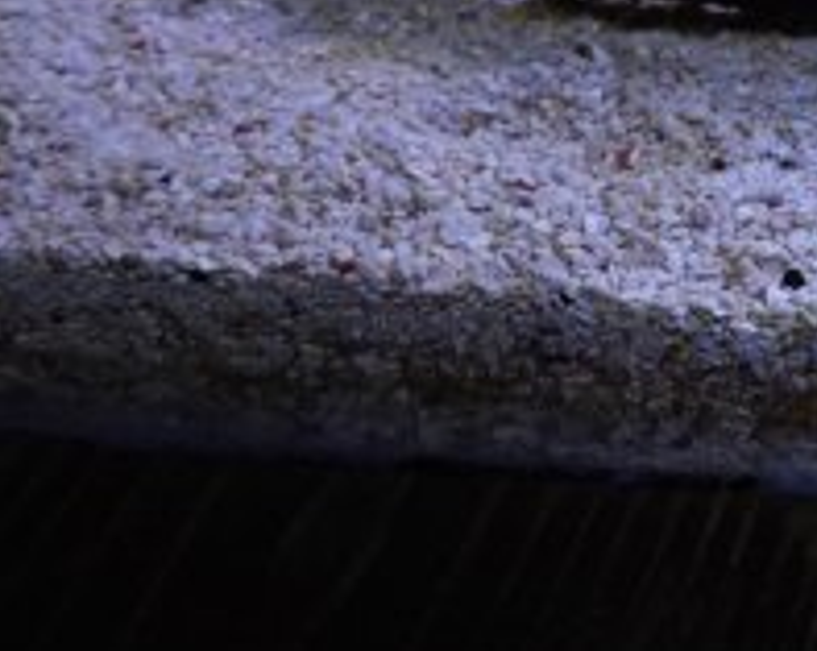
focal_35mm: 109
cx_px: 1265
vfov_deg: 13.6
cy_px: -170
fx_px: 2643
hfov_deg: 16.0
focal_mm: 25
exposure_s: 1/60
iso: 2500
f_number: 4.5
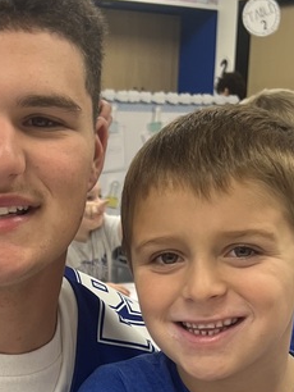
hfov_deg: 16.9
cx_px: 91
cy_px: 404
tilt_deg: -16.1
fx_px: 984
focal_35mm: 87
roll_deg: -1.4
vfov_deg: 21.6
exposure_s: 1/120
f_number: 1.5
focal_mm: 5.7
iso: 125
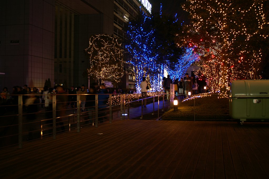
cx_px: 134
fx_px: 314
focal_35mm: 42
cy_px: 90
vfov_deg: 31.8
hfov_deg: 46.4
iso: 200
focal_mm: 28
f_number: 2.8
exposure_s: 1/6
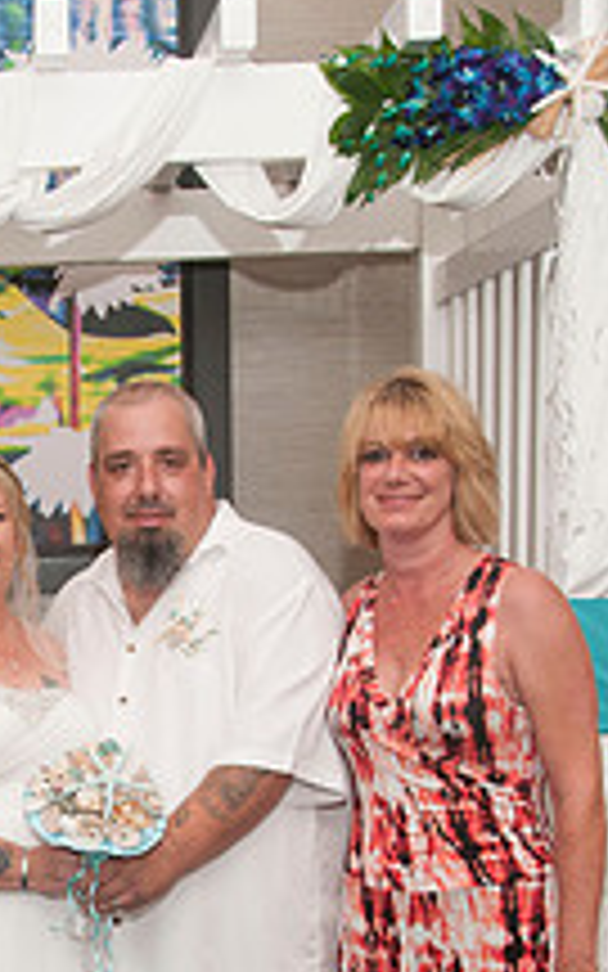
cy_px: 837
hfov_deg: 18.0
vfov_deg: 28.5
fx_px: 1856
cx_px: -43
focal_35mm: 70
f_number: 5.6
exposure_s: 1/60
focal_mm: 22
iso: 400
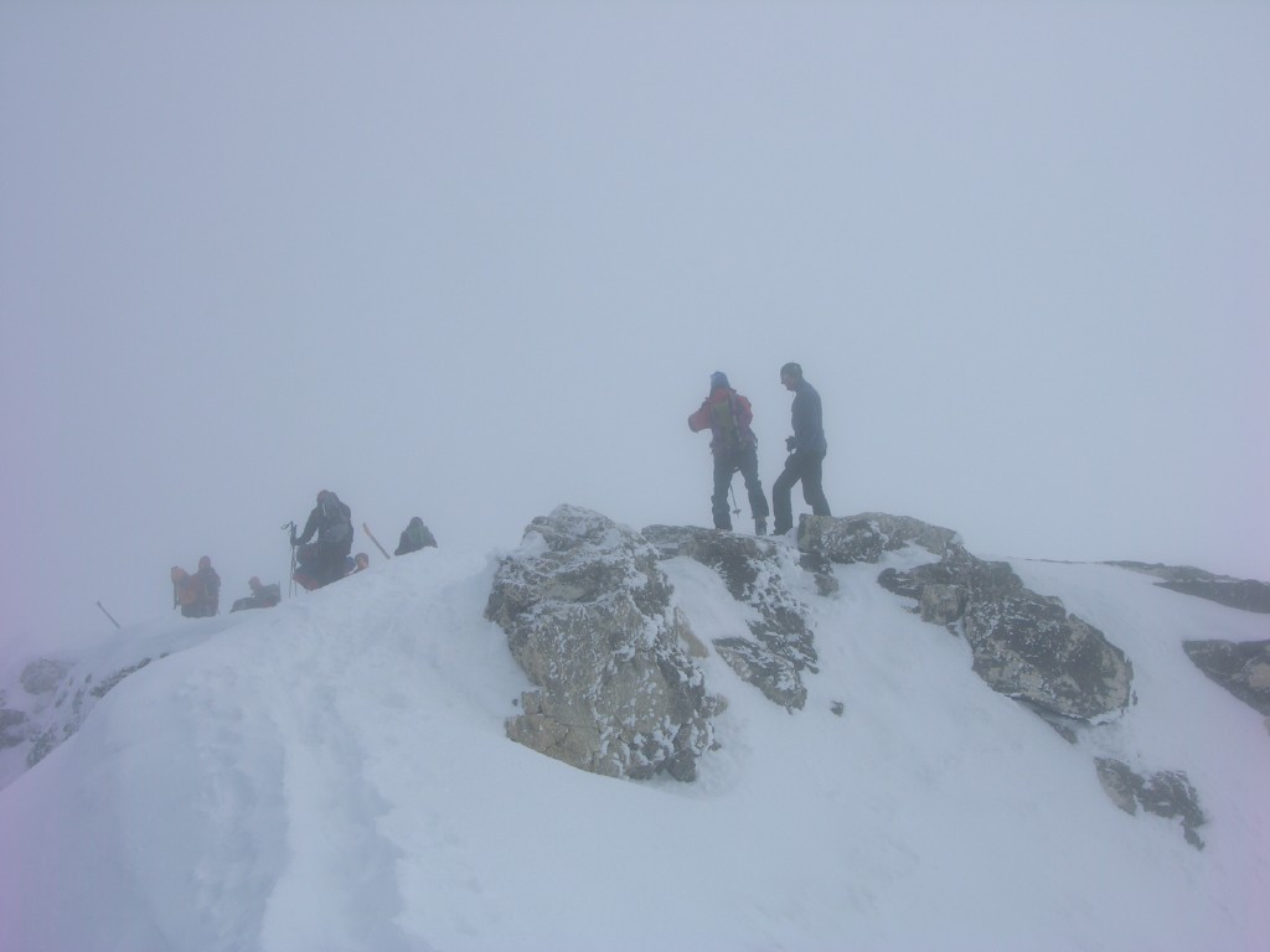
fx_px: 1541
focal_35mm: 42
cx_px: 635
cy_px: 476
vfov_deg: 34.3
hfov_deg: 44.8
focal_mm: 10.7
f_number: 7.3
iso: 50
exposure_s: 1/338
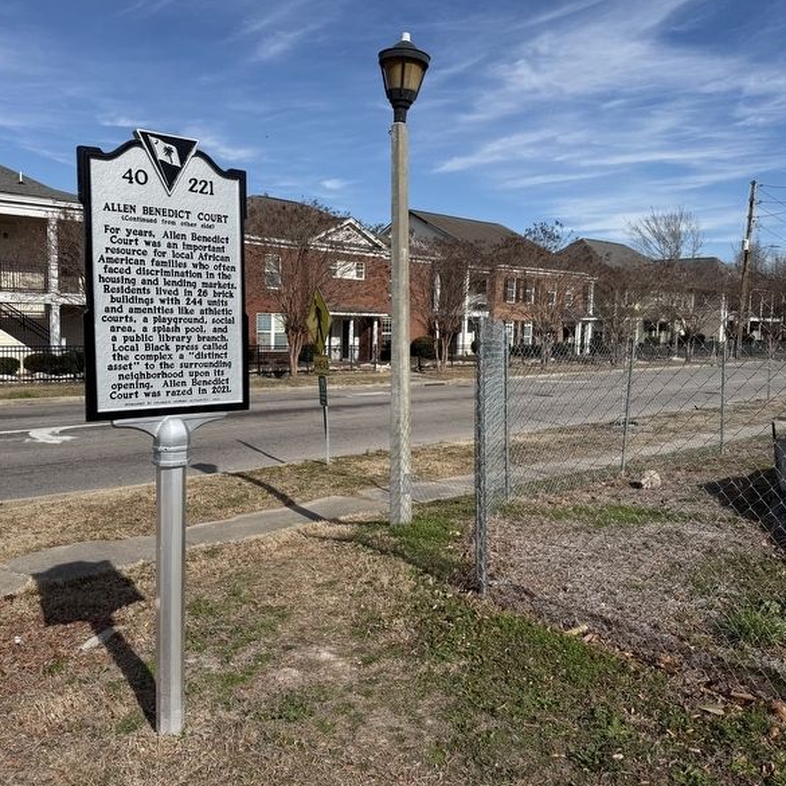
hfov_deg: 55.6
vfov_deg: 55.6
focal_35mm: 29
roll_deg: -1.6
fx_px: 745
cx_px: 374
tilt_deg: -4.7
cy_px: 394
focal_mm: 6.76
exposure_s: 1/7353
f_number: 1.78
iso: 80
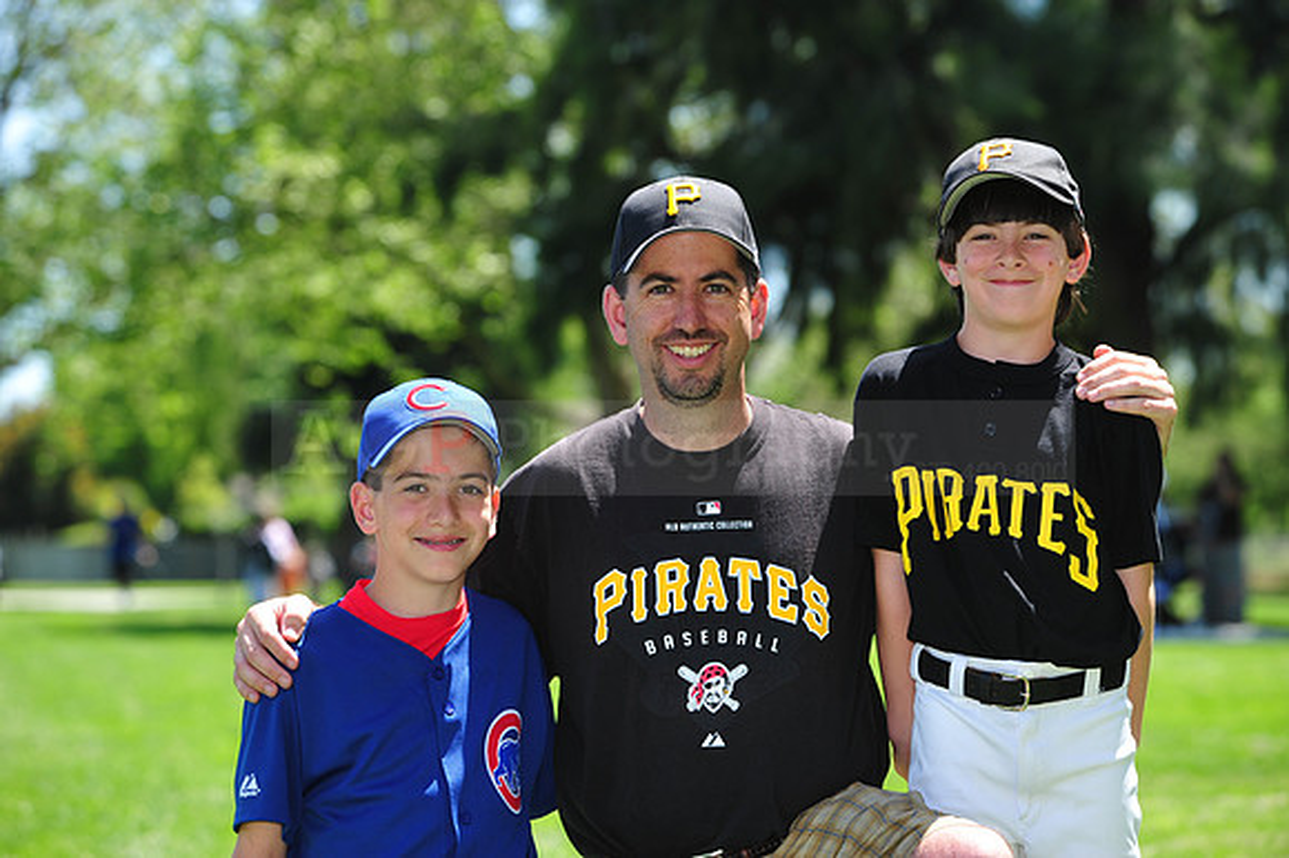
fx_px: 5904
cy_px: 429
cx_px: 644
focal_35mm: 165
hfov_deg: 12.5
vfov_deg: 8.3
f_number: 5.6
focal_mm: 165
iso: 200
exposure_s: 1/400
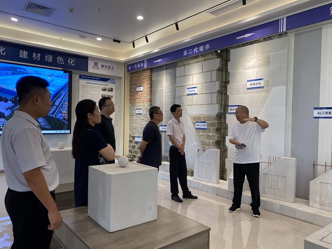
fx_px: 249
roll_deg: -1.6
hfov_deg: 67.3
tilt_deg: -1.5
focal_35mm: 26
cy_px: 124
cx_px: 166
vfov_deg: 53.1
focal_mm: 4.25
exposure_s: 1/100
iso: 100
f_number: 1.8
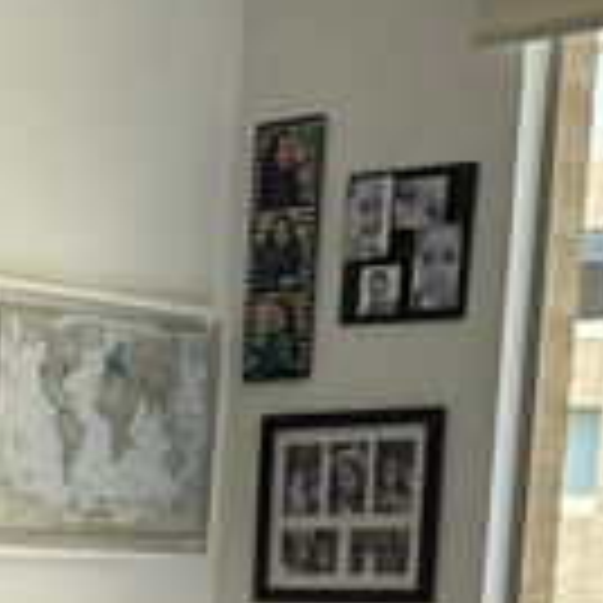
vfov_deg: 14.0
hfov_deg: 14.7
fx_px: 2247
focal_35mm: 114
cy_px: 999
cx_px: -164
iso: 50
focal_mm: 5.7
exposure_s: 1/357
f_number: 1.5
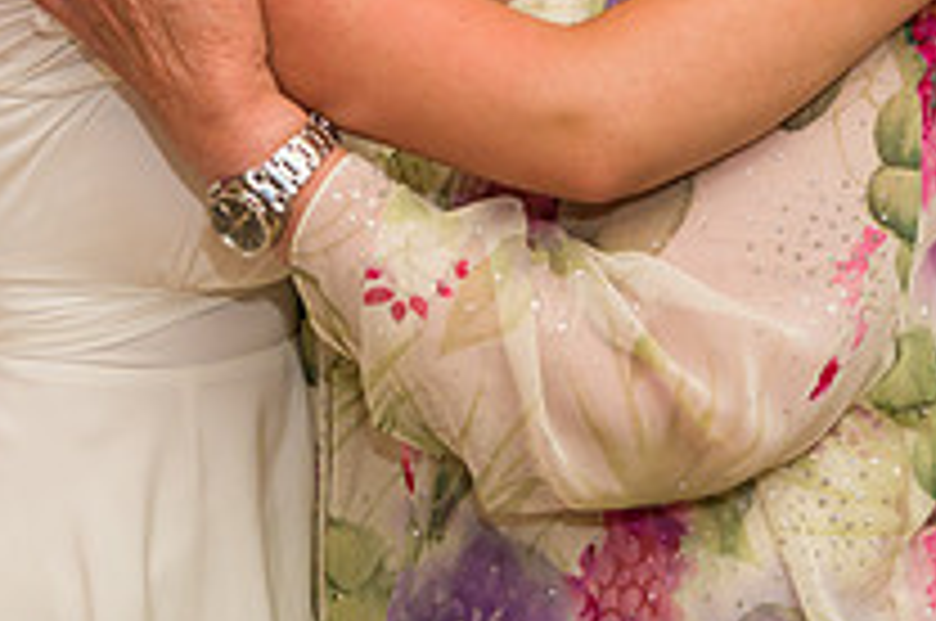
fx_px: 2752
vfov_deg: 12.4
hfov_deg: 19.3
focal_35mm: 106
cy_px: -216
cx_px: 468
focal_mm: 38
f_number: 4
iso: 1250
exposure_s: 1/125
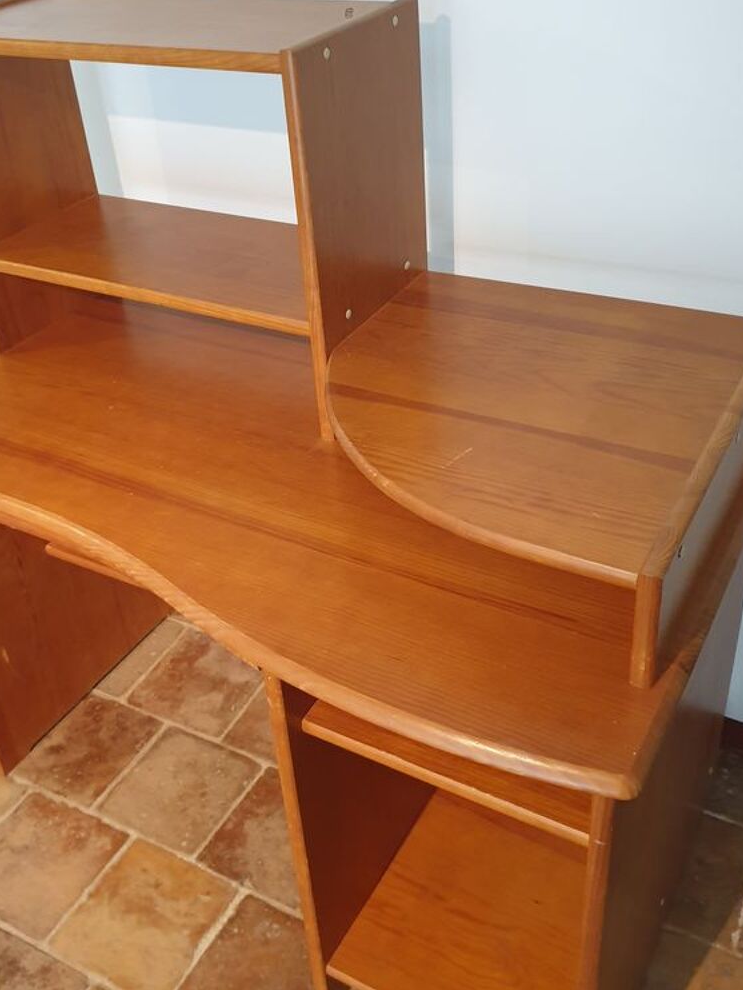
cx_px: 334
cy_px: 442
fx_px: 1001
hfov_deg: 40.7
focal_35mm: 35
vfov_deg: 52.5
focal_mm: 4.3
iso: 320
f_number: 1.5
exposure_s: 1/33
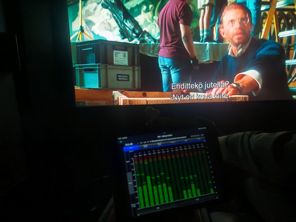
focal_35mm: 26
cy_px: 111
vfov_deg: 53.1
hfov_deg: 67.3
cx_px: 148
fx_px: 222
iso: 1250
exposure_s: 1/60
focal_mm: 5.4
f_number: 1.6
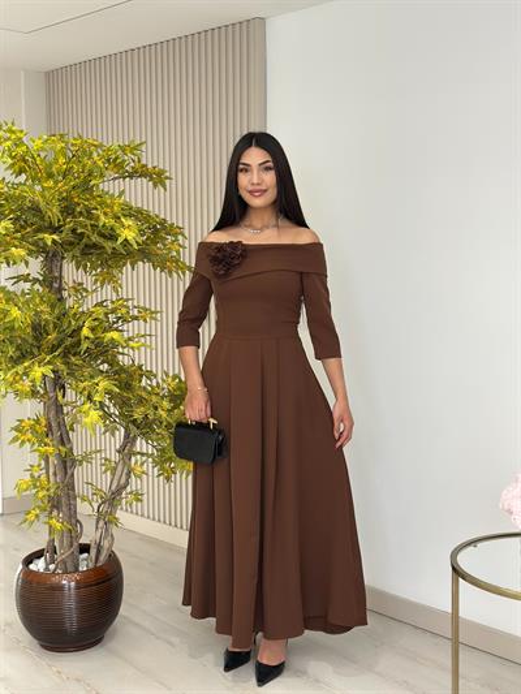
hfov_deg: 30.3
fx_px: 963
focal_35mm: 48
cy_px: 347
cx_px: 260
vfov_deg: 39.6
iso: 80
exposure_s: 1/236
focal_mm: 6.86
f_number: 1.78
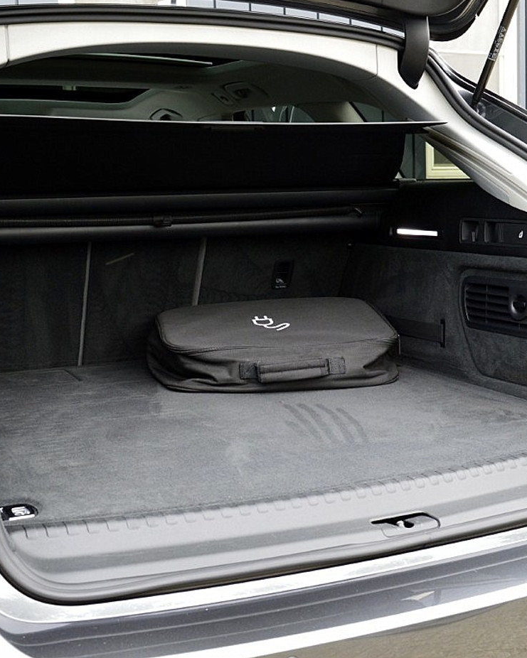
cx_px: 272
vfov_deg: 36.7
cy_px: 328
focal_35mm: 51
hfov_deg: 29.7
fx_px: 994
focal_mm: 24
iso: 800
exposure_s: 1/60
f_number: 8
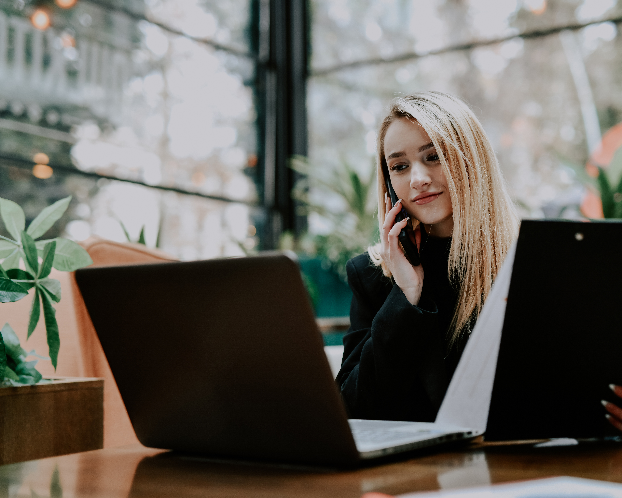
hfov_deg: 33.0
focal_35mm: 57
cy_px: 247
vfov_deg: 26.7
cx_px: 361
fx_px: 1049
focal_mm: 50
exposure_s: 1/320
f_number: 2
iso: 250
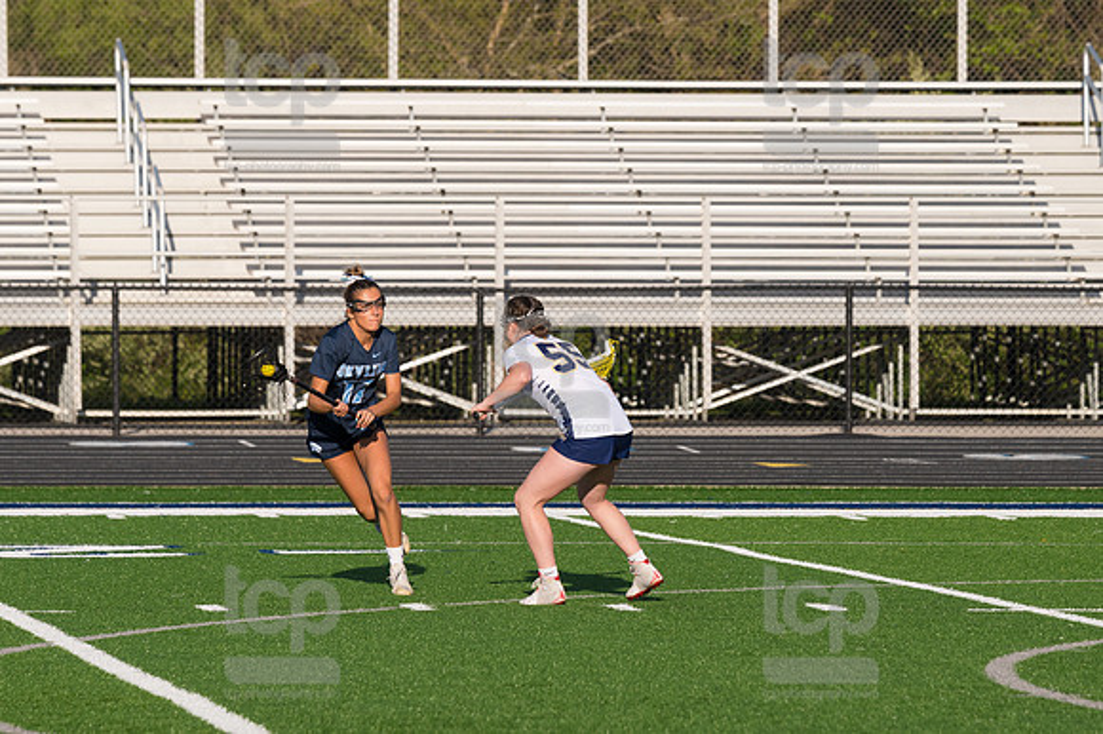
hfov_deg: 6.9
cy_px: 367
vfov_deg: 4.6
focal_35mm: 300
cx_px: 552
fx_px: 9186
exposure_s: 1/1600
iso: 250
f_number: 5.6
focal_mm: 200
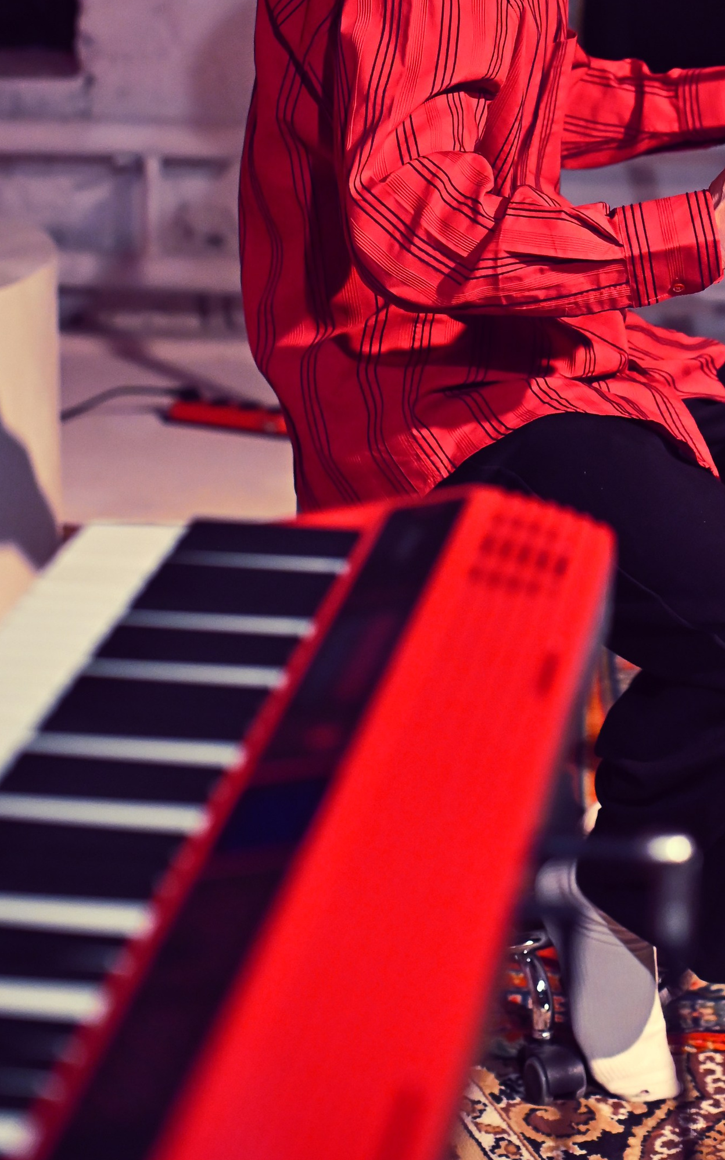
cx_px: 680
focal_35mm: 98
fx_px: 3098
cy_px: 73
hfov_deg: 13.2
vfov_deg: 20.7
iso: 3200
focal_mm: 50
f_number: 2.5
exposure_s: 1/640
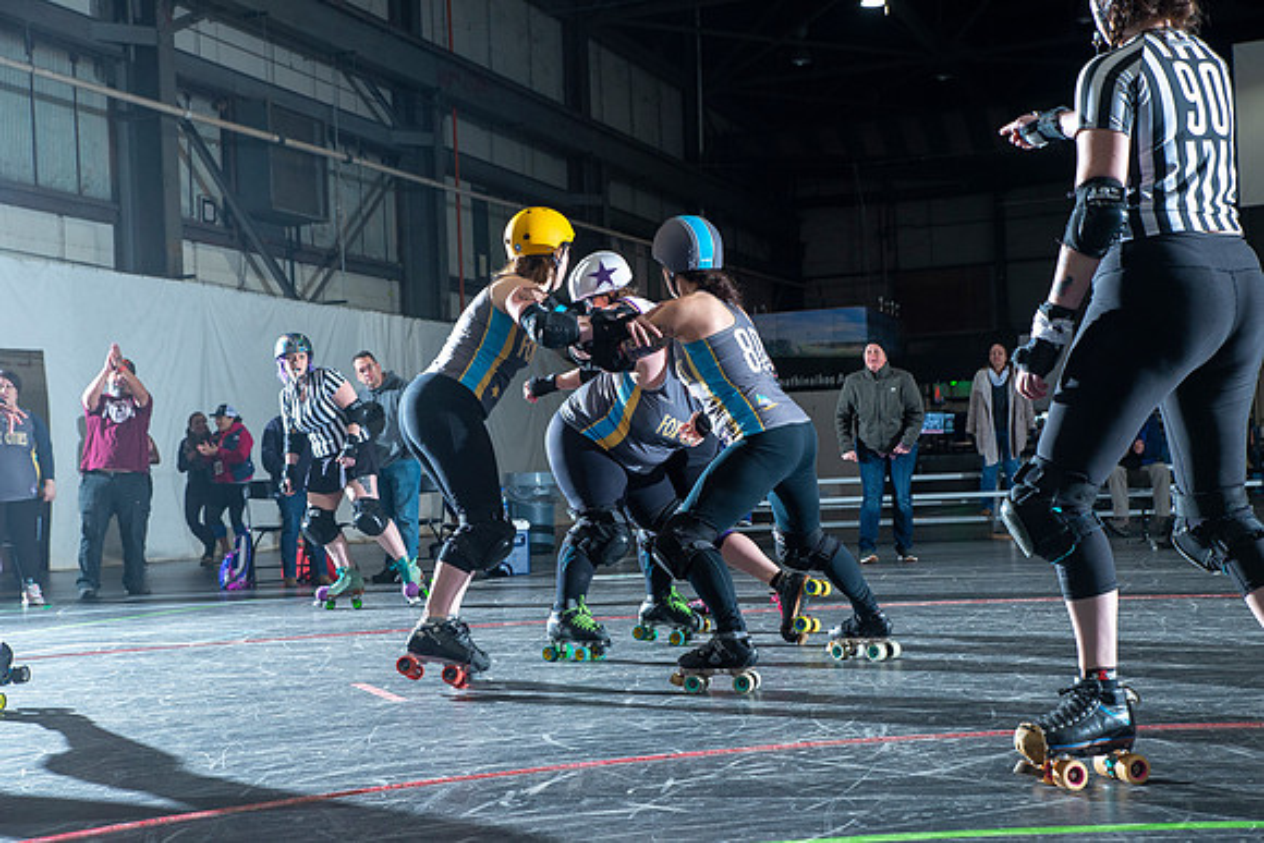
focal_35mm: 50
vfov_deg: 27.0
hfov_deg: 39.6
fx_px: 1756
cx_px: 632
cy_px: 422
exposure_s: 1/160
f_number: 7.1
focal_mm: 50
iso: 800
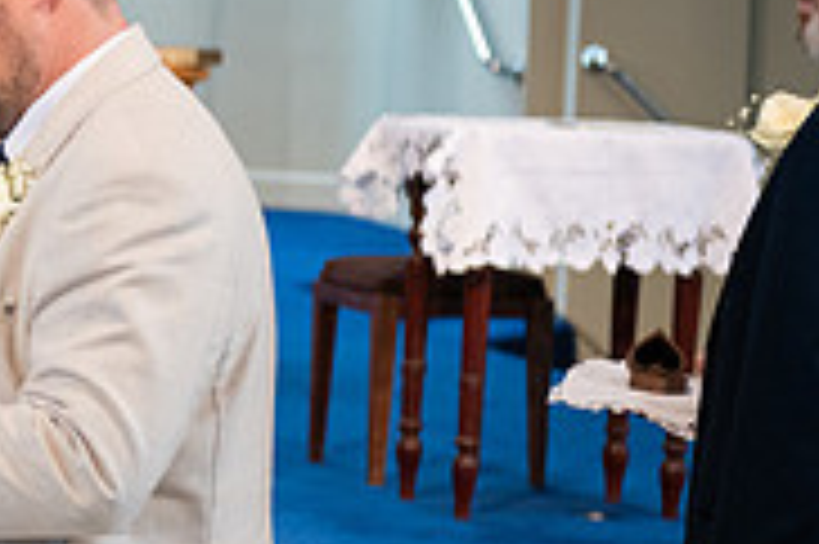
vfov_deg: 6.9
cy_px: 151
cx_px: -356
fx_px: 4500
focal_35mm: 198
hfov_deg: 10.1
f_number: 3.5
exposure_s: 1/160
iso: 800
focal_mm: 62
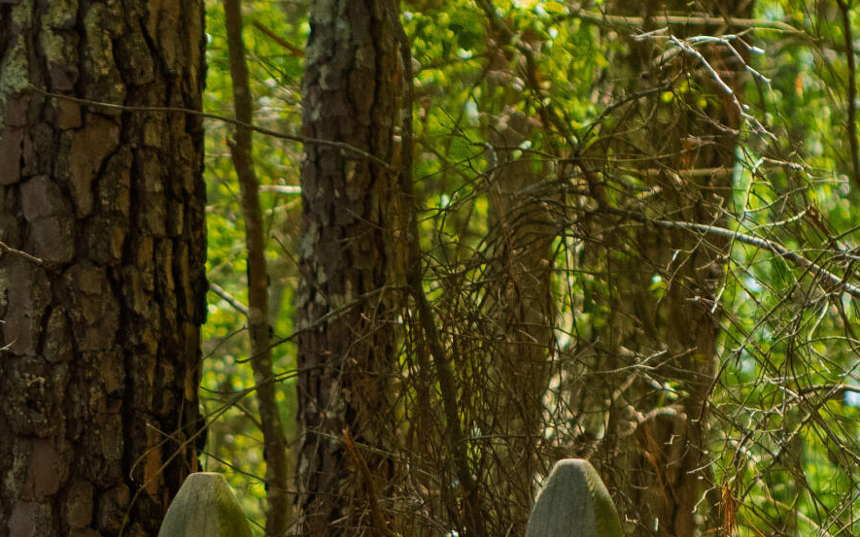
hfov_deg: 8.1
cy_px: 926
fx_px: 6070
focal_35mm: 259
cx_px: -54
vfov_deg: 5.0
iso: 1250
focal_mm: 50
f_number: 4.5
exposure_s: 1/1250
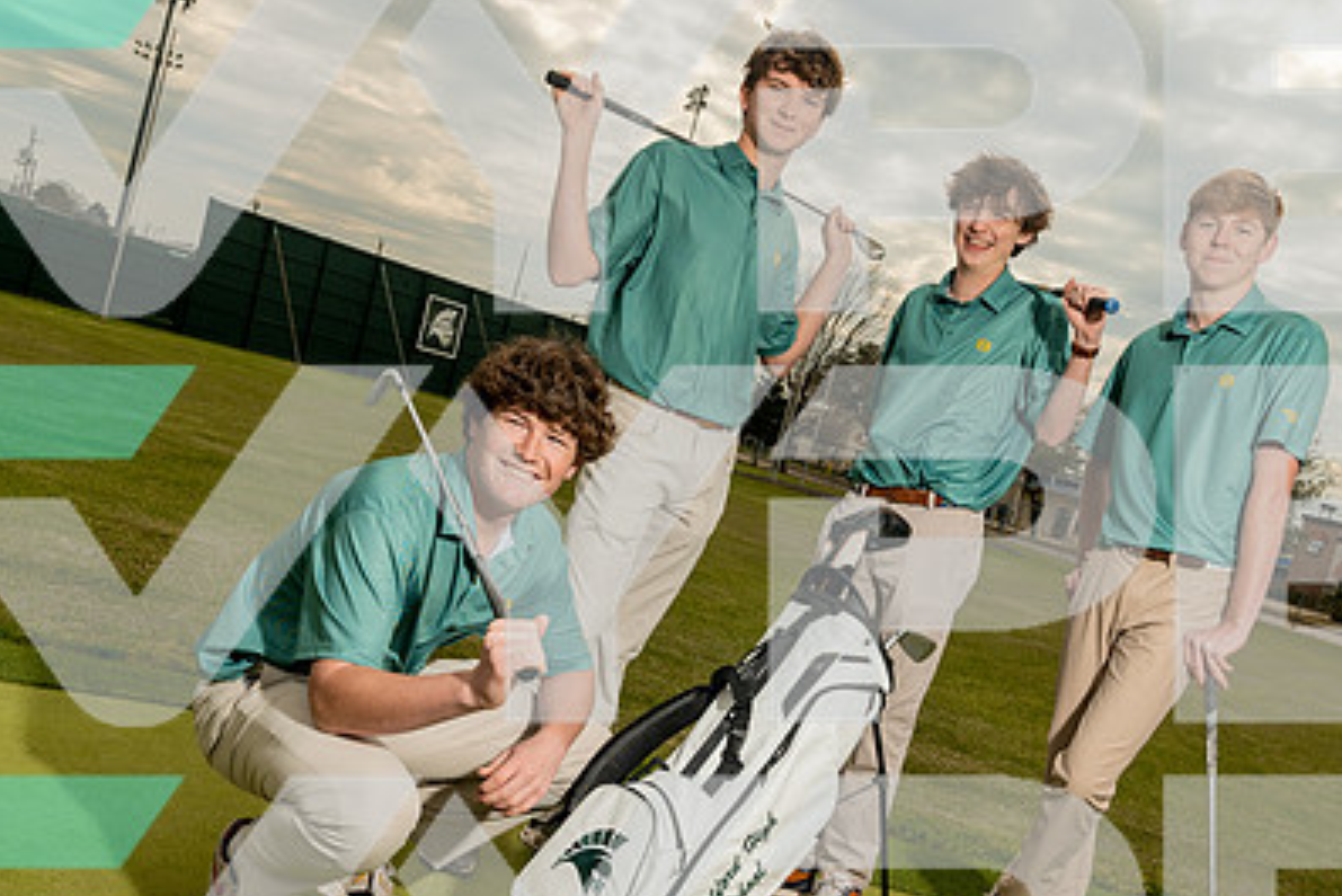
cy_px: 546
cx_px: 703
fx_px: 1417
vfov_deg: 34.9
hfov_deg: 50.7
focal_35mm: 38
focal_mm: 26
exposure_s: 1/250
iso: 250
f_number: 8
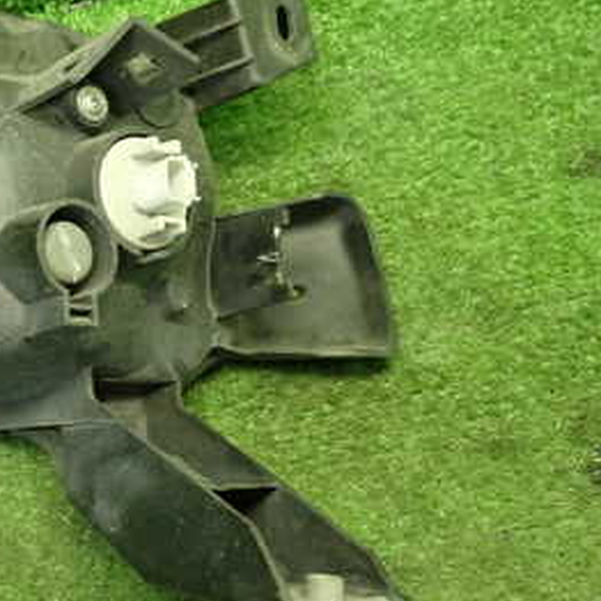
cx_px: -46
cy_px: 291
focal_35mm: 73
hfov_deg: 22.4
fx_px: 1434
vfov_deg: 23.7
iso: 400
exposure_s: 1/40
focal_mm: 6.37
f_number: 2.5
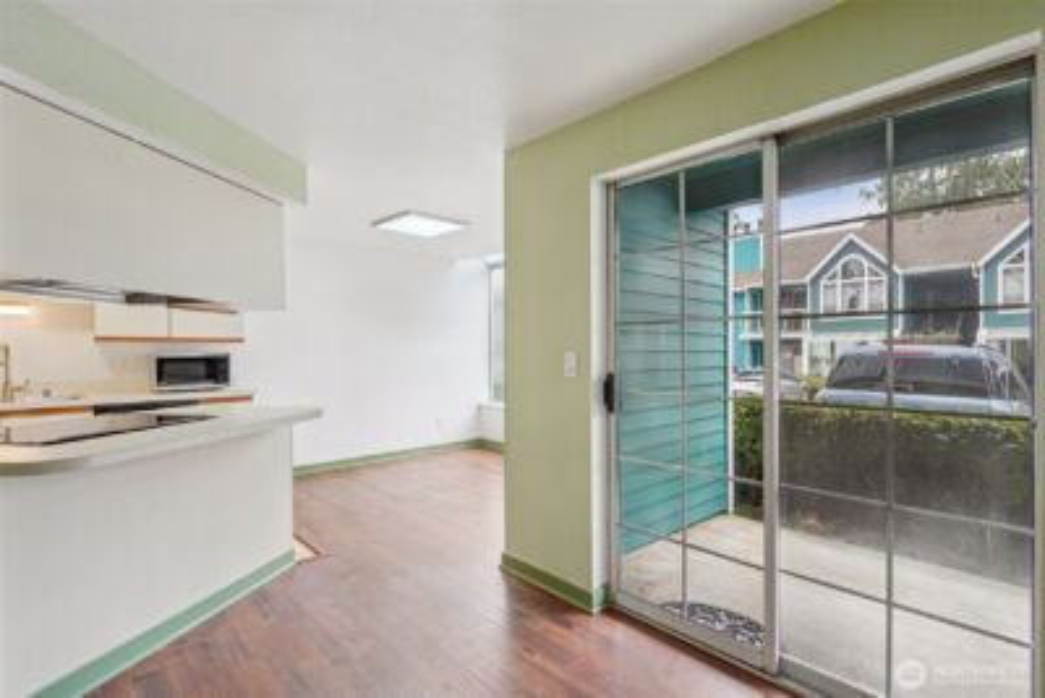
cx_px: 522
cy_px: 349
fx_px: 494
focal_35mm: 17
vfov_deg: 70.5
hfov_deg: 93.3
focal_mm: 17
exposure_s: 1/45
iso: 400
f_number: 8
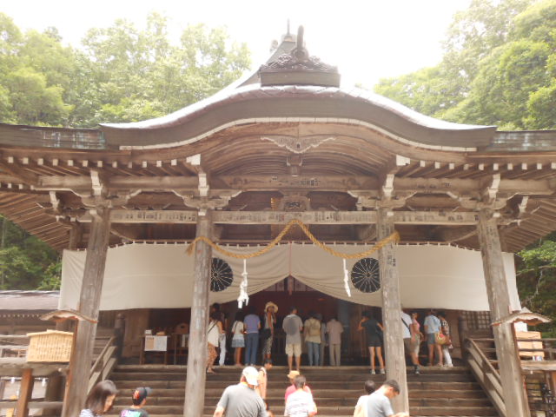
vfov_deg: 46.8
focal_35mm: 30
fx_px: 482
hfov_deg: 60.0
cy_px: 208
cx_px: 278
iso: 80
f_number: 3.8
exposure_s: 1/50
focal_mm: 5.3
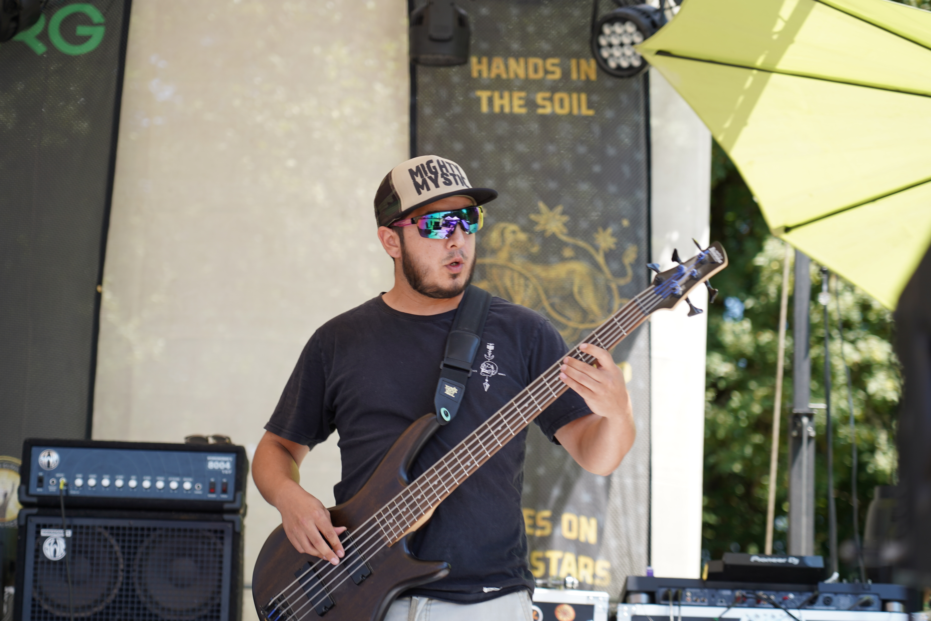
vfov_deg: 13.0
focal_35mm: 105
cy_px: 310
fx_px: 2715
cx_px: 466
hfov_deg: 19.5
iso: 100
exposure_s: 1/200
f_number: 4.5
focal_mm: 105
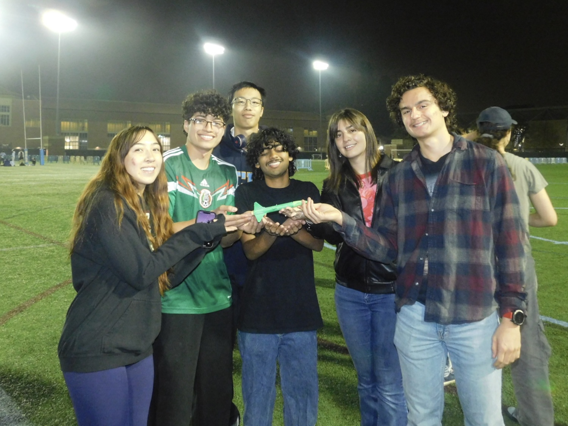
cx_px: 284
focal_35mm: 30
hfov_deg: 60.0
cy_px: 213
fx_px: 492
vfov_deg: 46.8
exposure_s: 1/30
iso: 800
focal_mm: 5.3
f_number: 3.2
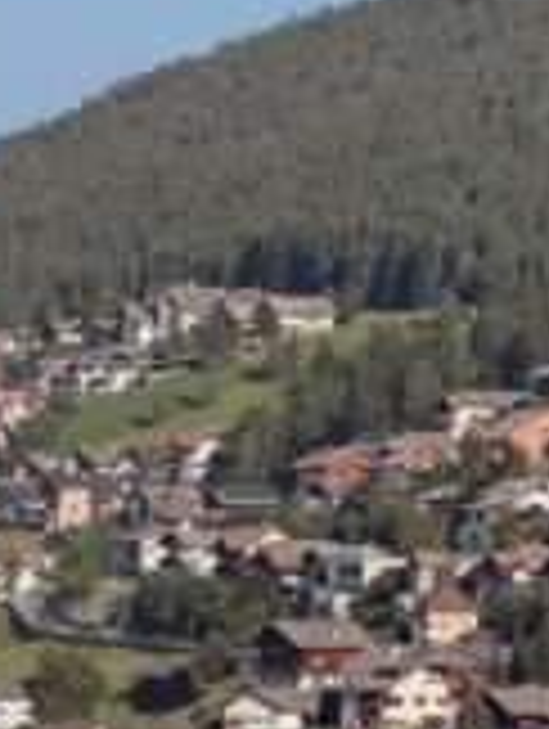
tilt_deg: -1.8
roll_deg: +0.0
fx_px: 7044
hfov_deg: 4.5
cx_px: 418
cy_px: 857
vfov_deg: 5.9
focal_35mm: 334
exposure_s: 1/638
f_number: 2.8
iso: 25
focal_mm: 16.89
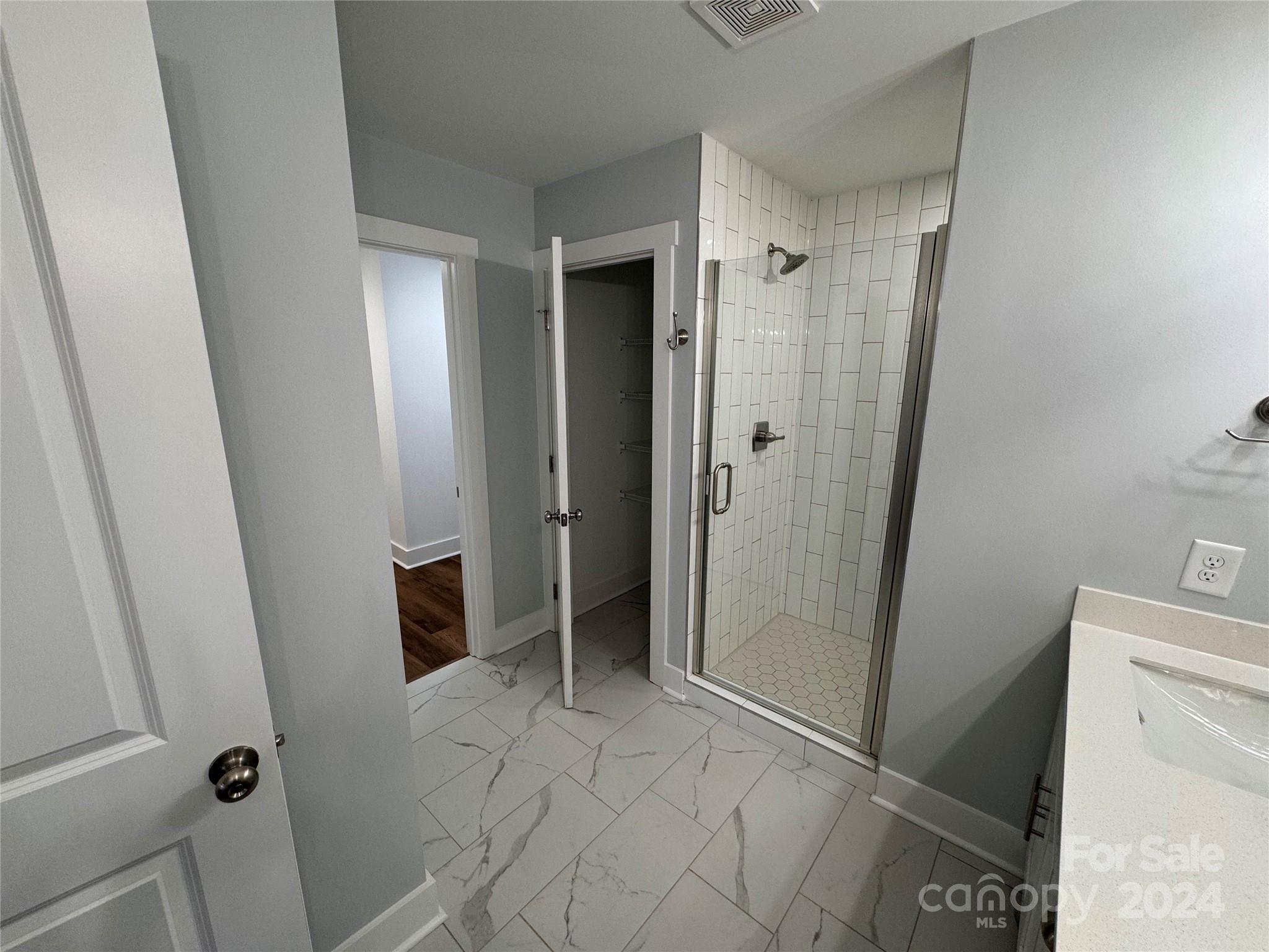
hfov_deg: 102.1
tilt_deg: -12.5
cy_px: 476
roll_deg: -0.3
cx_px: 634
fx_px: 513
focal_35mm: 14
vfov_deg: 85.7
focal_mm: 2.22
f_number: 2.2
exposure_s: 1/120
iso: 125
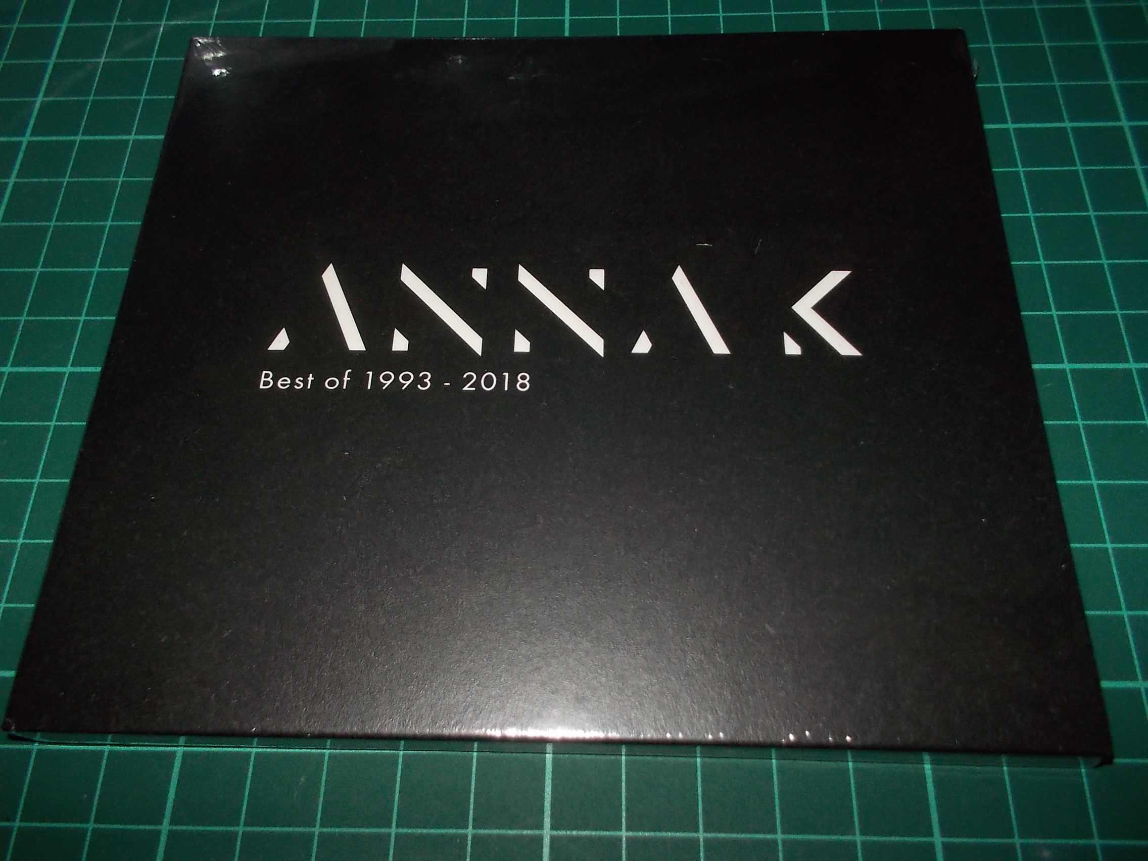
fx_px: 962
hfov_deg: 61.7
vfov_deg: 48.2
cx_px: 574
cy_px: 430
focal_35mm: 29
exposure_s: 1/30
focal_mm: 4.1
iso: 200
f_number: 3.3
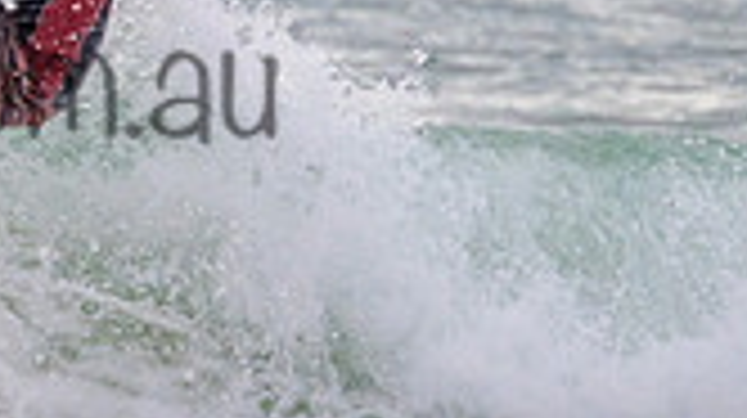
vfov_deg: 0.4
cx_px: -198
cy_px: 34
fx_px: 57940
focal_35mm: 2928
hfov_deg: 0.7
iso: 2000
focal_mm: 800
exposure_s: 1/2000
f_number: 11
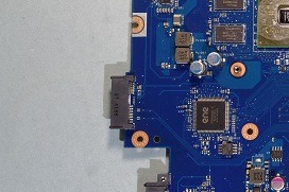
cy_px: 98
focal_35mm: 91
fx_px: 730
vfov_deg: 15.0
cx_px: 371
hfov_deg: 20.5
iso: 100
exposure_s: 1/5
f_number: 8
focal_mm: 22
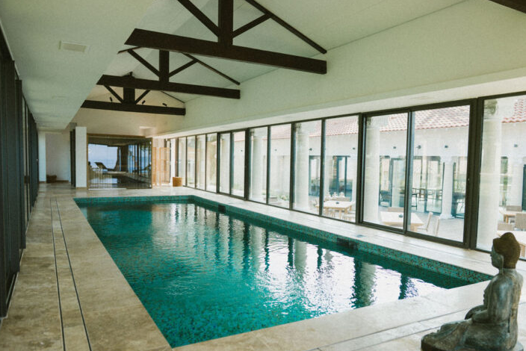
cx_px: 284
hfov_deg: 67.3
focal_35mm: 27
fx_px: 395
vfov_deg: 47.9
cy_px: 189
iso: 125
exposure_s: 1/320
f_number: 2.2
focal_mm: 24
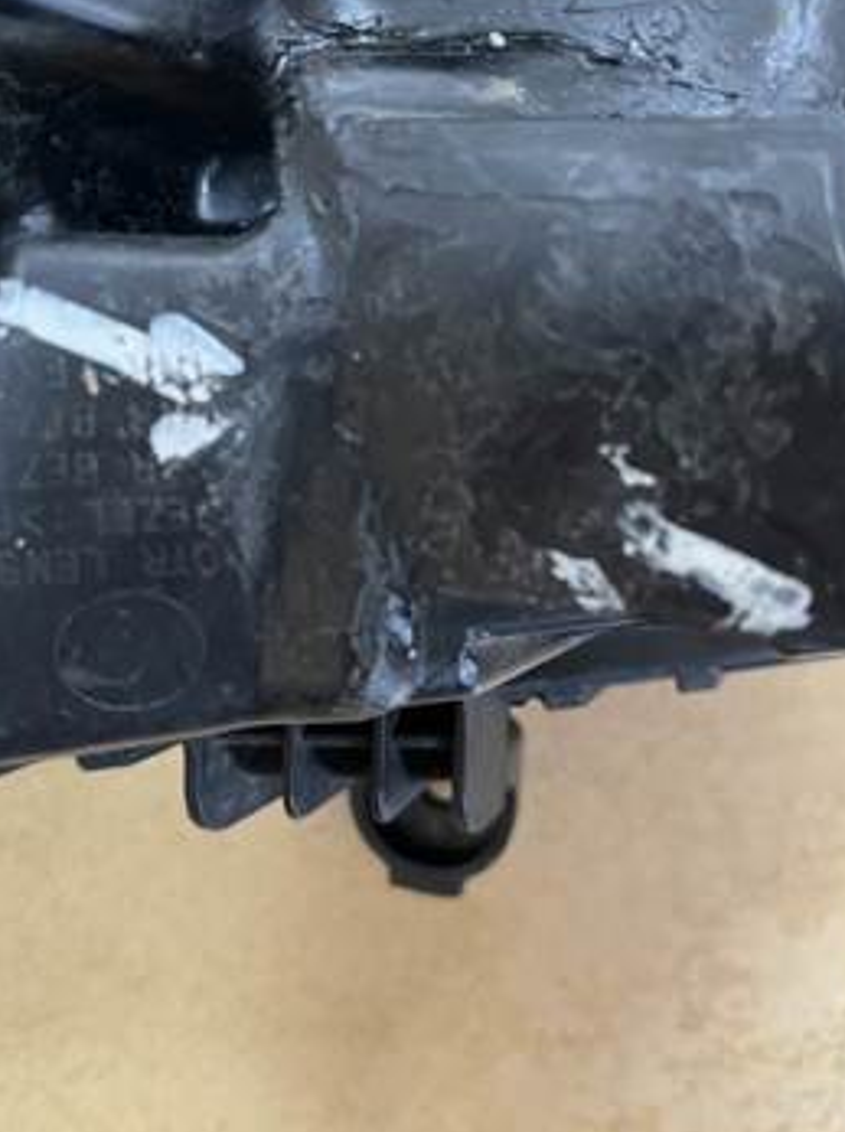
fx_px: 1175
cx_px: 370
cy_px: 480
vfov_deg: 51.2
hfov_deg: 39.5
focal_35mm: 36
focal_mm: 5.1
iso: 320
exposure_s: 1/50
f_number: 1.6
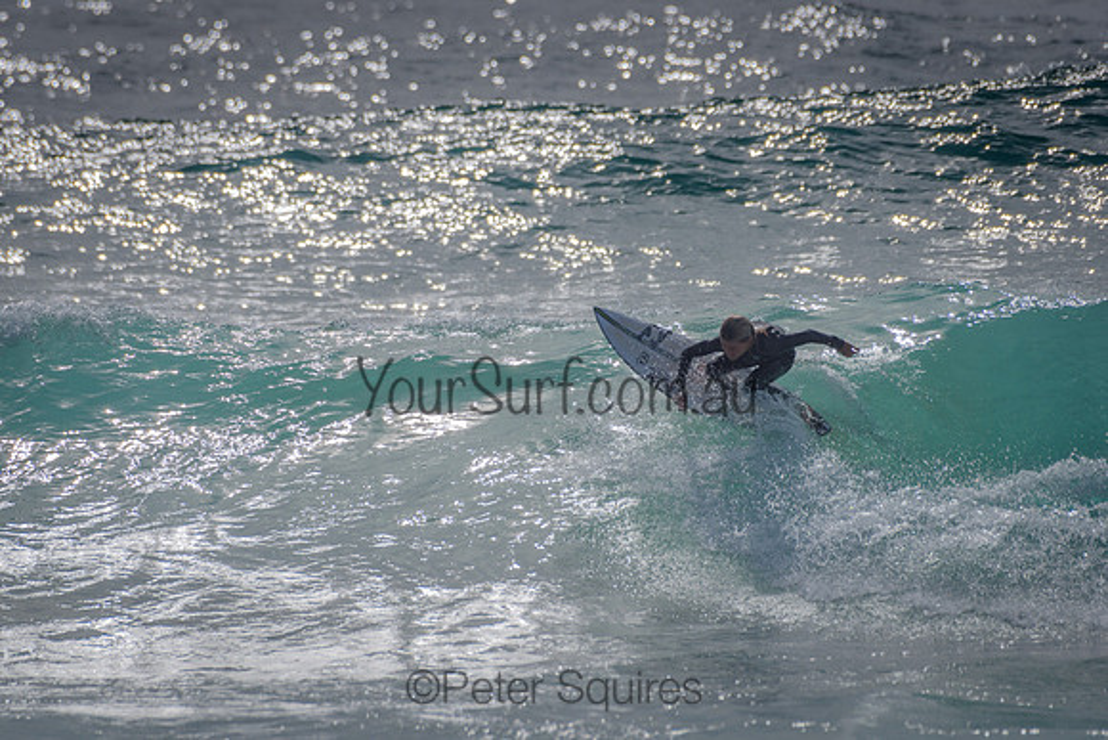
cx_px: 444
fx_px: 18870
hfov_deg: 3.4
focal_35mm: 613
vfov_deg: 2.2
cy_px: 286
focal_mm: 500
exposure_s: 1/2000
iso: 64
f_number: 8
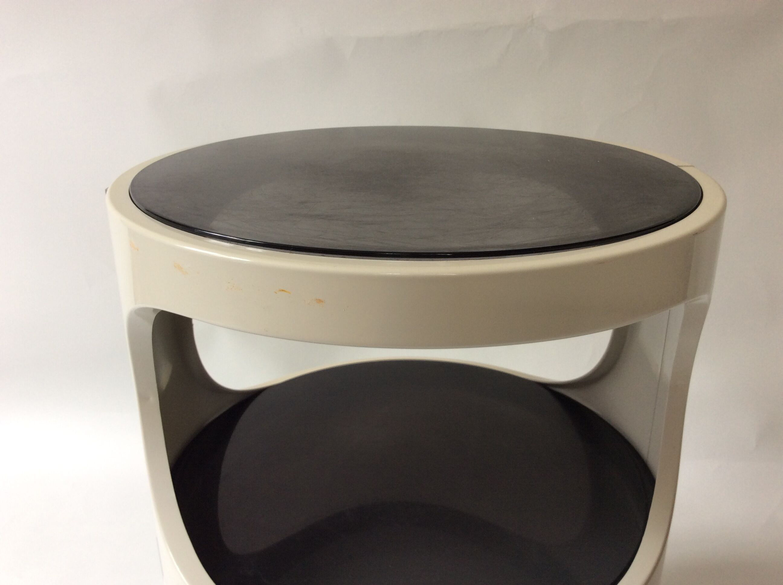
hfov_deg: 56.9
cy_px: 292
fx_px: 723
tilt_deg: -23.4
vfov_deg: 44.1
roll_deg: +1.7
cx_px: 392
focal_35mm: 32
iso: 32
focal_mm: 3.3
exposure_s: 1/33
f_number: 2.4
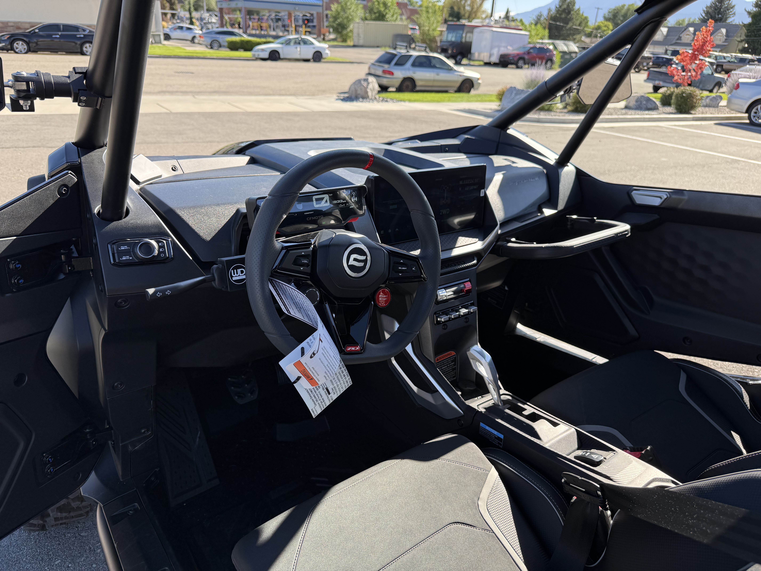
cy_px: 286
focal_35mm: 24
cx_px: 380
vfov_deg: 56.8
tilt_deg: -23.5
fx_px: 528
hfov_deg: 71.6
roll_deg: -2.2
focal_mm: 6.76
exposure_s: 1/878
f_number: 1.78
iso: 100
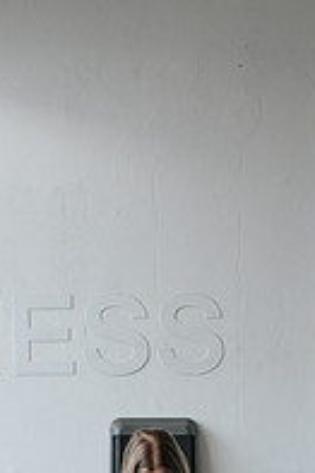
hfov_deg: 17.0
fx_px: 1052
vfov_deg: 24.3
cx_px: 127
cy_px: 463
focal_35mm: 80
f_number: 3.2
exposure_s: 1/250
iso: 800
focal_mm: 35
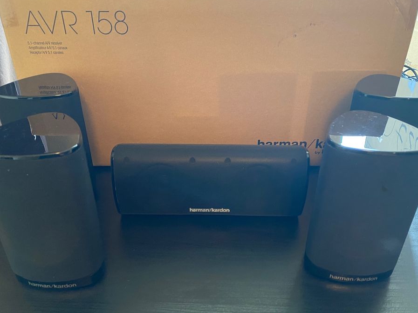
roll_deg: -0.2
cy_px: 154
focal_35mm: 29
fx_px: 350
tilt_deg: -30.9
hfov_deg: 61.7
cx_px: 211
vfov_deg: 48.2
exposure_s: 1/25
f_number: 1.8
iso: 500
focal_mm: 4.25
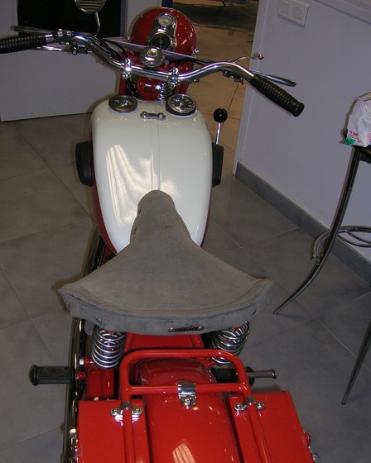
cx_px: 155
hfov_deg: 35.6
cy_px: 273
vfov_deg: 43.6
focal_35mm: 42
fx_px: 576
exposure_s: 1/60.1
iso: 50
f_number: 2.9
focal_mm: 5.7
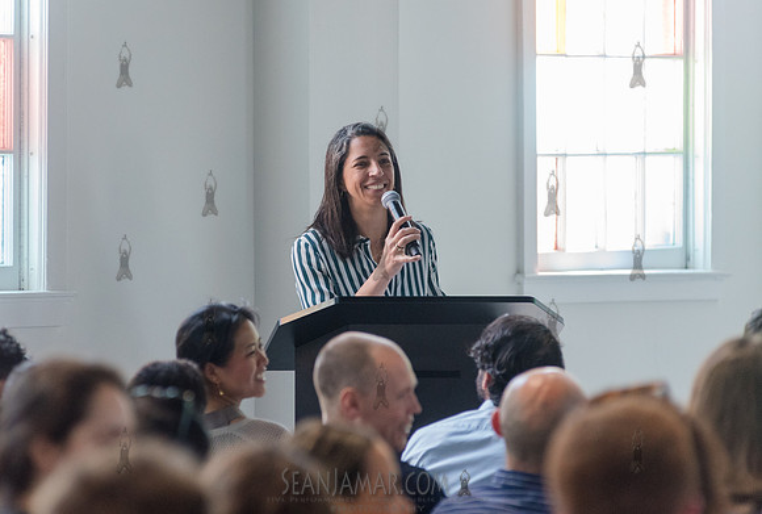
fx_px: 4758
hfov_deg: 9.2
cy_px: 251
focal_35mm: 224
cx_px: 360
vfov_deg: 6.2
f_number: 4
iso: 5000
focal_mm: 200
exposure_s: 1/320
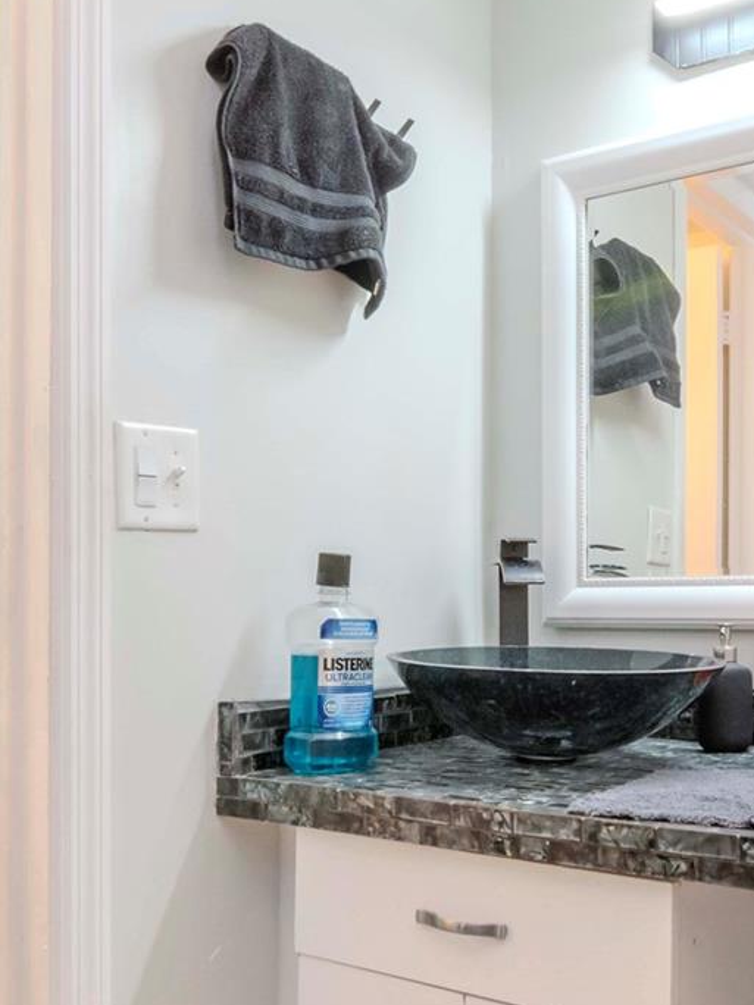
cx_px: 388
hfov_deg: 38.5
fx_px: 1078
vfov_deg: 49.5
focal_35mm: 37
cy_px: 623
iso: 640
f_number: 13
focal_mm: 11
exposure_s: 1/3
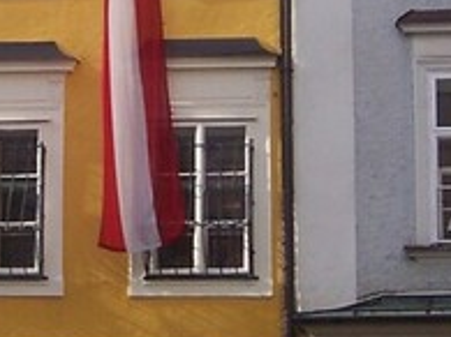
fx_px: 2565
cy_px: -81
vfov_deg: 7.5
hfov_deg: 10.0
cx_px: 87
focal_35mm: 197
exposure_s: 1/640
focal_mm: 6.2
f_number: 2.8
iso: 80
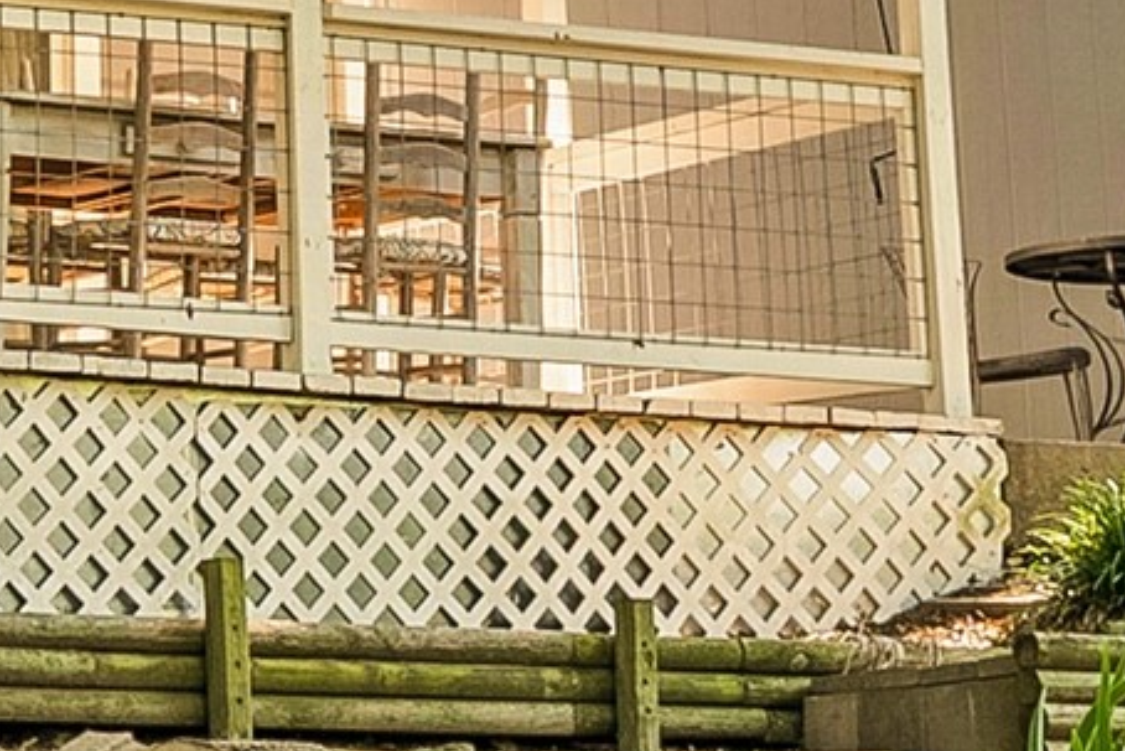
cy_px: -114
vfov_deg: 7.9
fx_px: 5376
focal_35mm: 172
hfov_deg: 11.6
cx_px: -317
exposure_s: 1/25
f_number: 11
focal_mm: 24
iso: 125
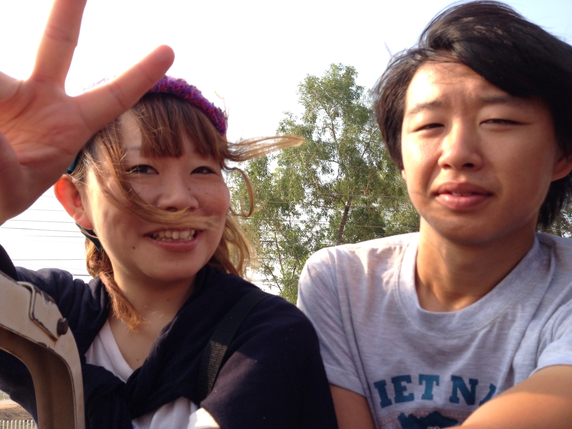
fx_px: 545
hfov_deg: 55.4
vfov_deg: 42.9
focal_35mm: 33
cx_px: 286
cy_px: 214
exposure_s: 1/602
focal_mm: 4.12
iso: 50
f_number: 2.4
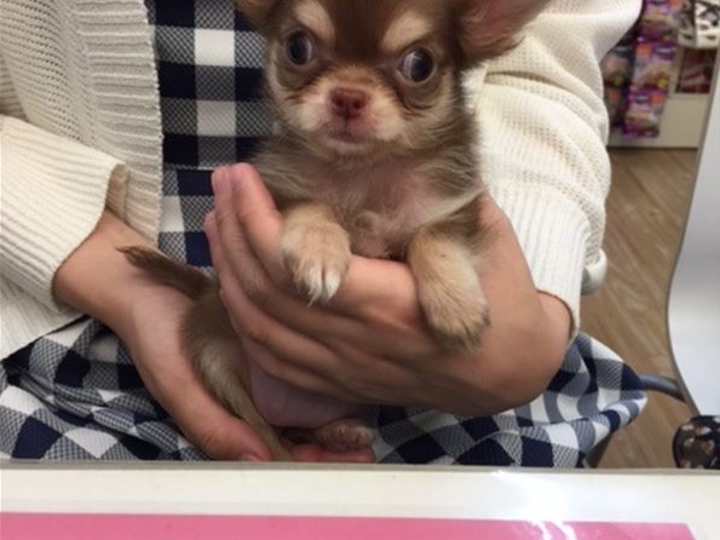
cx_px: 362
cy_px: 241
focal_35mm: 39
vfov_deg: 36.8
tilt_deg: -26.2
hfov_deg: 47.9
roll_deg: -4.0
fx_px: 811
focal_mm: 4.15
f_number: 2.2
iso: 32
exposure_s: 1/40
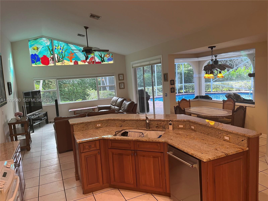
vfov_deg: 53.1
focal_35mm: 26
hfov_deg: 67.3
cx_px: 134
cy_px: 100
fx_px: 201
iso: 100
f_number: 1.6
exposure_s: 1/60
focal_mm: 5.1
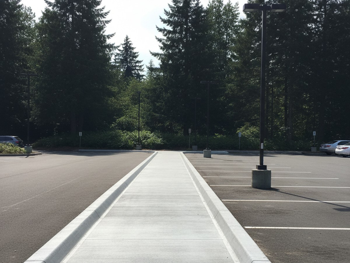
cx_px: 175
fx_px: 243
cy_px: 132
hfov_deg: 71.6
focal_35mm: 24
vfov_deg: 56.8
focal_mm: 6.8
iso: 1506
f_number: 1.68
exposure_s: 1/246
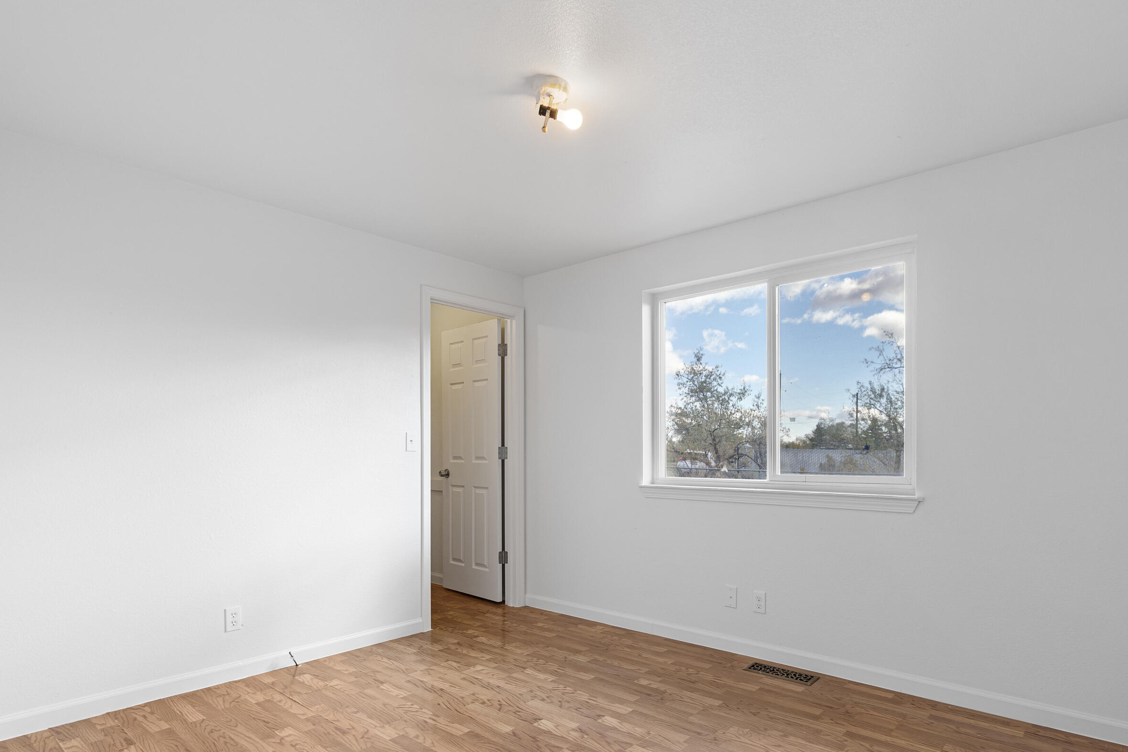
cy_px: 441
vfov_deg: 64.1
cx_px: 590
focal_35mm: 19
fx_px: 595
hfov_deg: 86.8
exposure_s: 1/4
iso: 100
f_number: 6.3
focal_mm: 10
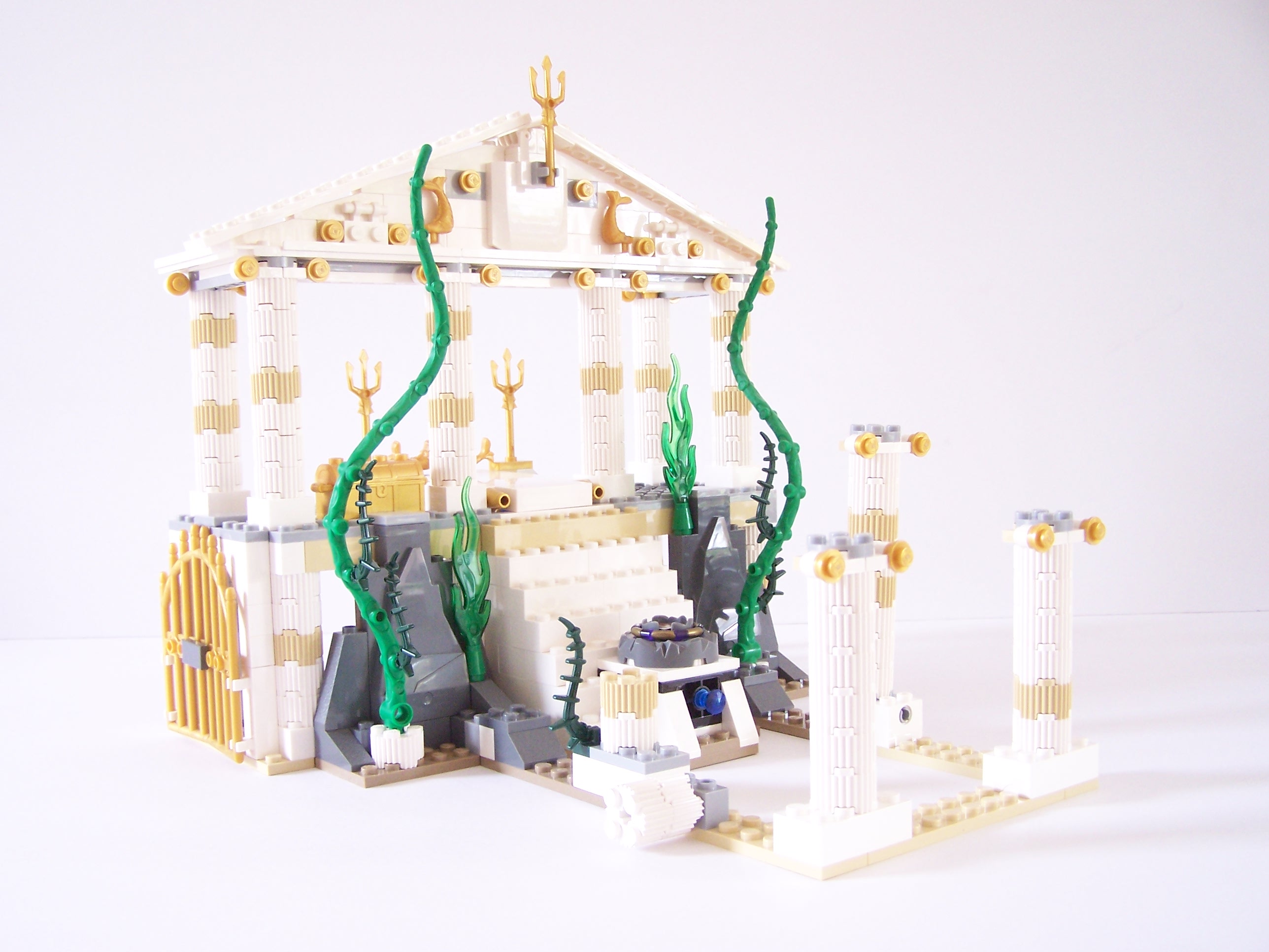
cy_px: 476
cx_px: 634
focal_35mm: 38
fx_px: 1393
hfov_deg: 49.0
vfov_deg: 37.7
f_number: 3.2
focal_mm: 6.3
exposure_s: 1/10
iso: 200
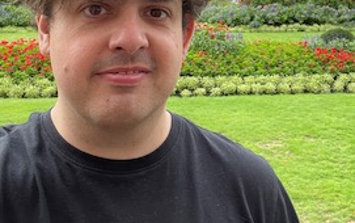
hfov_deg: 43.0
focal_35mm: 46
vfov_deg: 27.3
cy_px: 34
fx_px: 446
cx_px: 227
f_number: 2.2
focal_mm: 2.71
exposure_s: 1/121
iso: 50
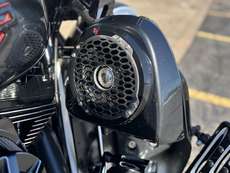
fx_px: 219
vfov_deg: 42.8
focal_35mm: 33
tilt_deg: -28.6
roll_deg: -4.1
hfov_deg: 55.3
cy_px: 72
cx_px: 109
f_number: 1.6
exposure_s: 1/894
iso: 50
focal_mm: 5.96
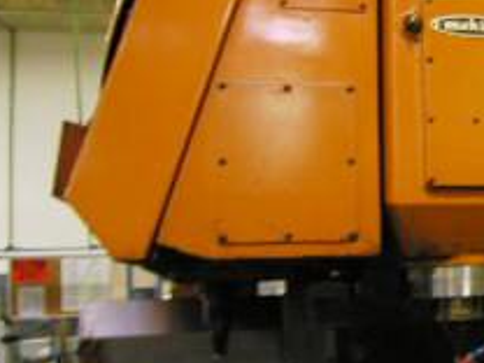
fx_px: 1035
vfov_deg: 19.9
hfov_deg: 22.1
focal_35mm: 74
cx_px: 712
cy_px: 219
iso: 50
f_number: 2.6
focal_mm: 6.1
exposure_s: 1/9.2
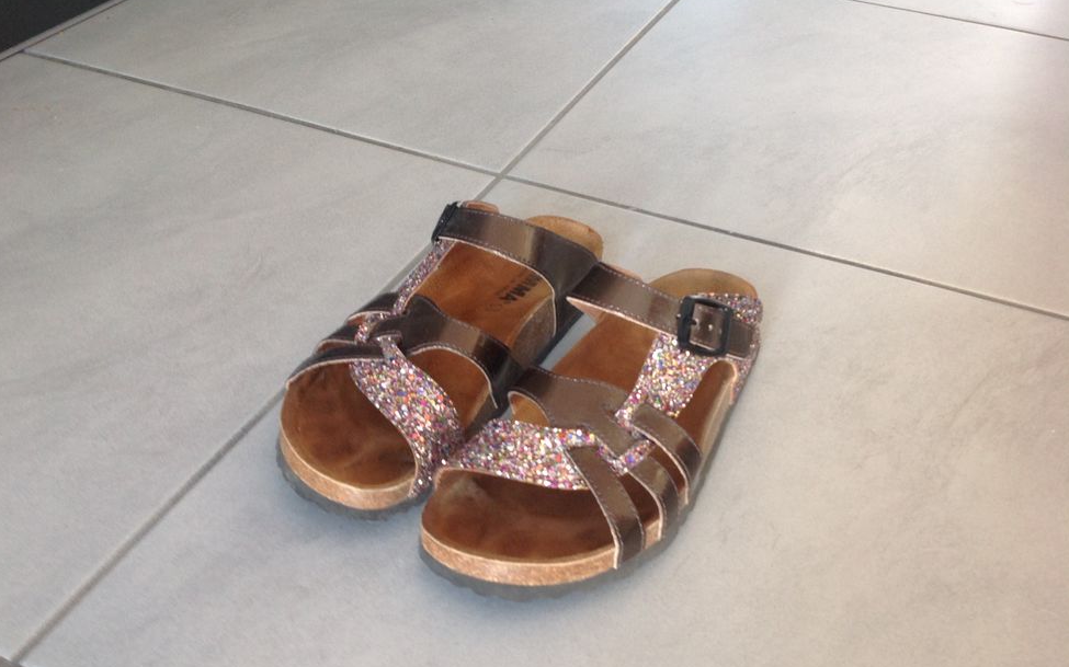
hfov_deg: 51.5
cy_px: 381
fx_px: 1107
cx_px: 524
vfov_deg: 33.5
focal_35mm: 38
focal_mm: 4.28
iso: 80
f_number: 2.4
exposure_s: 1/15
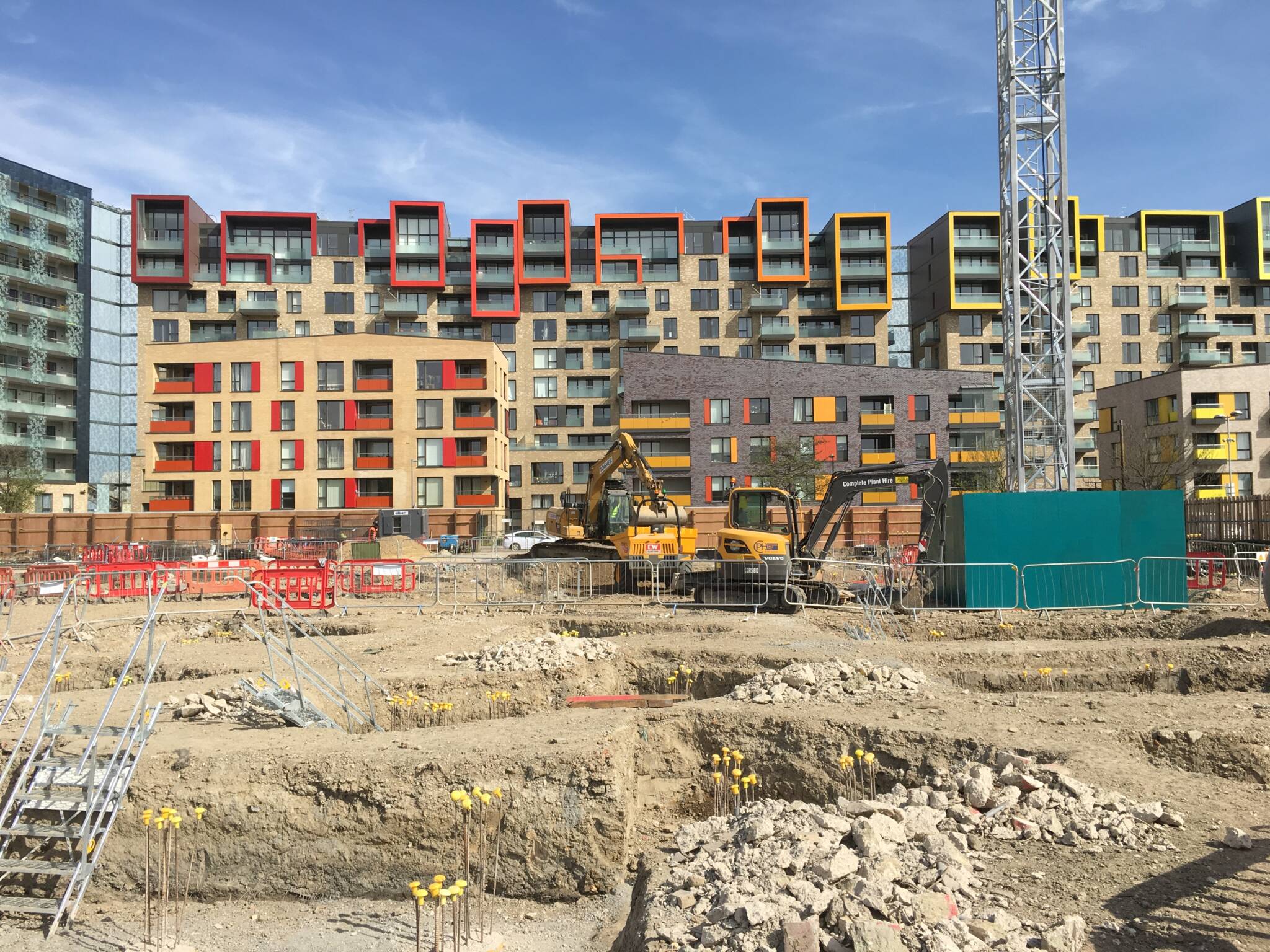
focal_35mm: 29
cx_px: 635
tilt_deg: +1.8
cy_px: 476
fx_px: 1064
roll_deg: +1.5
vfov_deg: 48.2
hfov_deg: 61.7
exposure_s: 1/1748
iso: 25
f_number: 2.2
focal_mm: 4.15
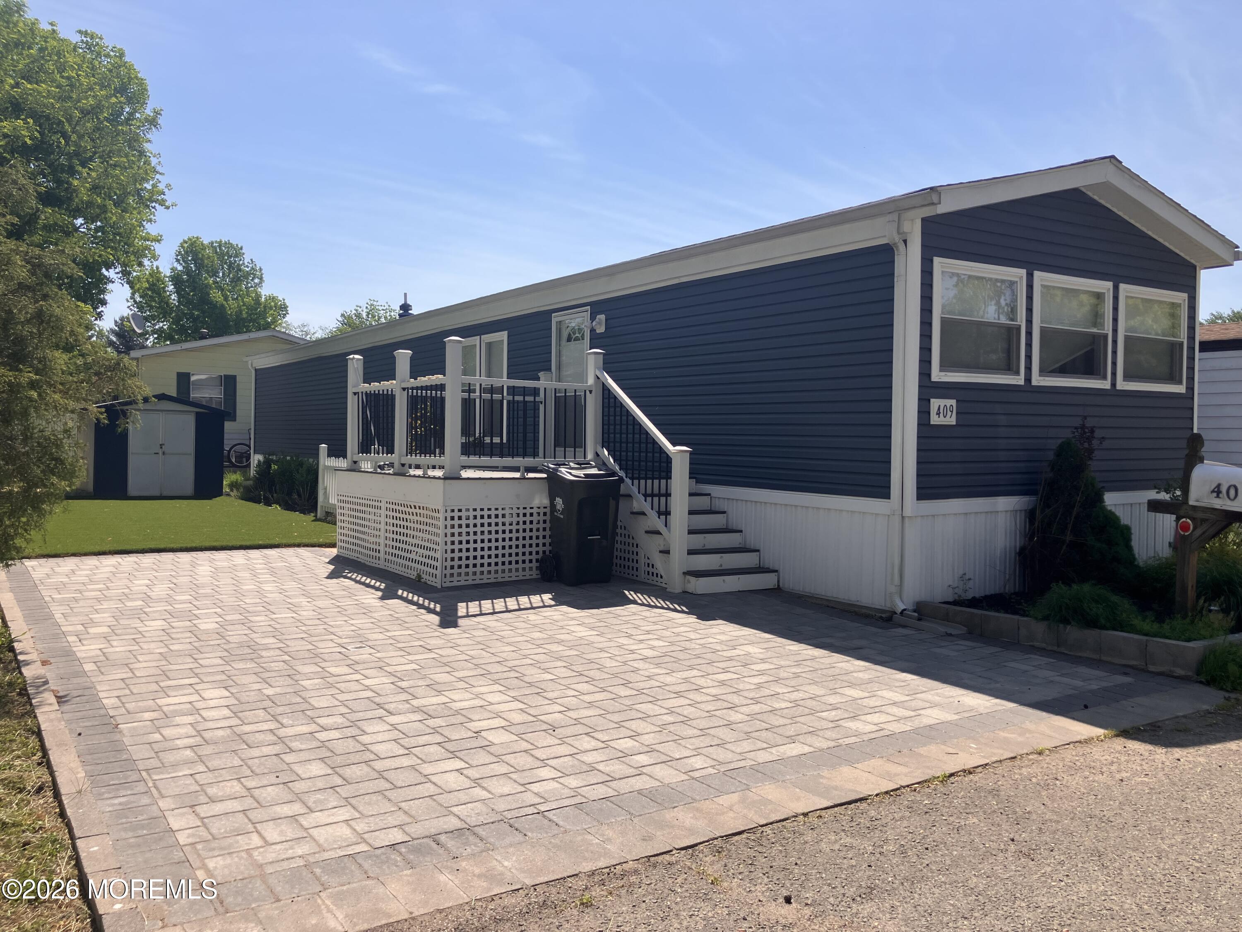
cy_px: 466
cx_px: 621
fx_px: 1005
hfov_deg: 63.4
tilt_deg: +0.0
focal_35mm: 28
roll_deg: -0.5
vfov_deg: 49.7
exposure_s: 1/2433
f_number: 1.8
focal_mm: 3.99
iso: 32
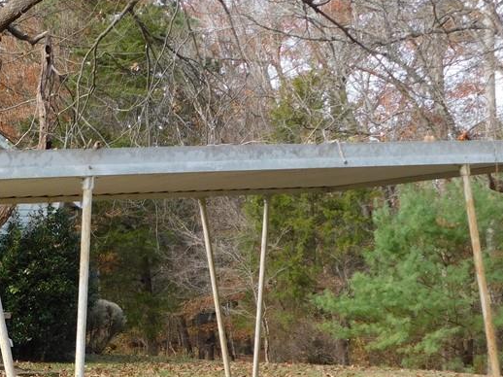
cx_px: 13
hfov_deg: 21.3
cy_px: 339
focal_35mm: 89
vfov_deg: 16.4
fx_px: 1293
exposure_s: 1/250
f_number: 3.7
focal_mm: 8
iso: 125
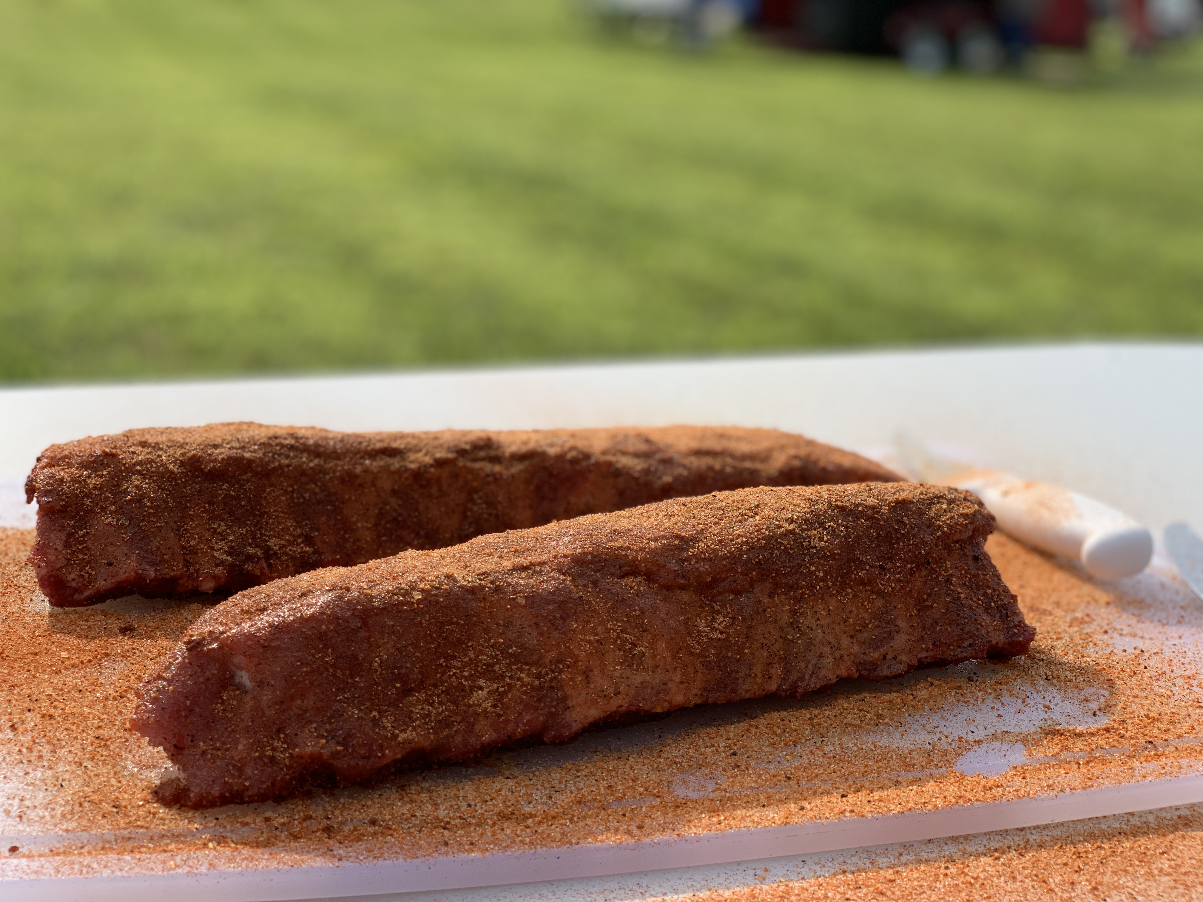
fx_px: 1807
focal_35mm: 52
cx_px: 602
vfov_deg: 28.0
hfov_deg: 36.8
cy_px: 451
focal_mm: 6
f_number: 2.4
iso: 16
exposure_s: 1/1712
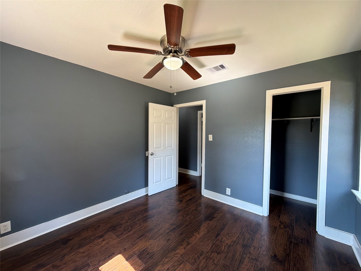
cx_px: 180
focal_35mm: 14
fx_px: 146
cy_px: 136
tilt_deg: -1.8
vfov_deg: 85.7
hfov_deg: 102.1
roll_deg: -0.2
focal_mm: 2.22
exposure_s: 1/120
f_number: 2.2
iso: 100
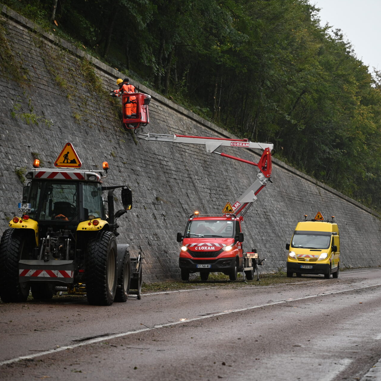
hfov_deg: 11.3
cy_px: 191
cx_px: 228
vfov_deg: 11.3
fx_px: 1918
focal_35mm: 154
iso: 280
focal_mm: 120
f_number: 4
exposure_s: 1/250
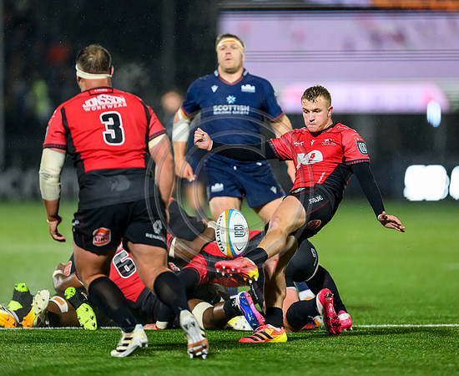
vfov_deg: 3.4
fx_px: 6337
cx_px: 284
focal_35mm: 462
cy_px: 187
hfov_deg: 4.1
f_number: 3.2
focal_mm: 400
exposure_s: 1/2500
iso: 8000
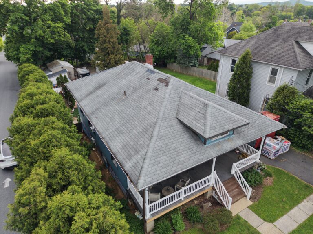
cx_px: 156
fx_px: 217
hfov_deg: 71.6
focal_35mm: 24
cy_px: 117
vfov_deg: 56.8
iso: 100
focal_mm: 8.67
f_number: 1.8
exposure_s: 1/160
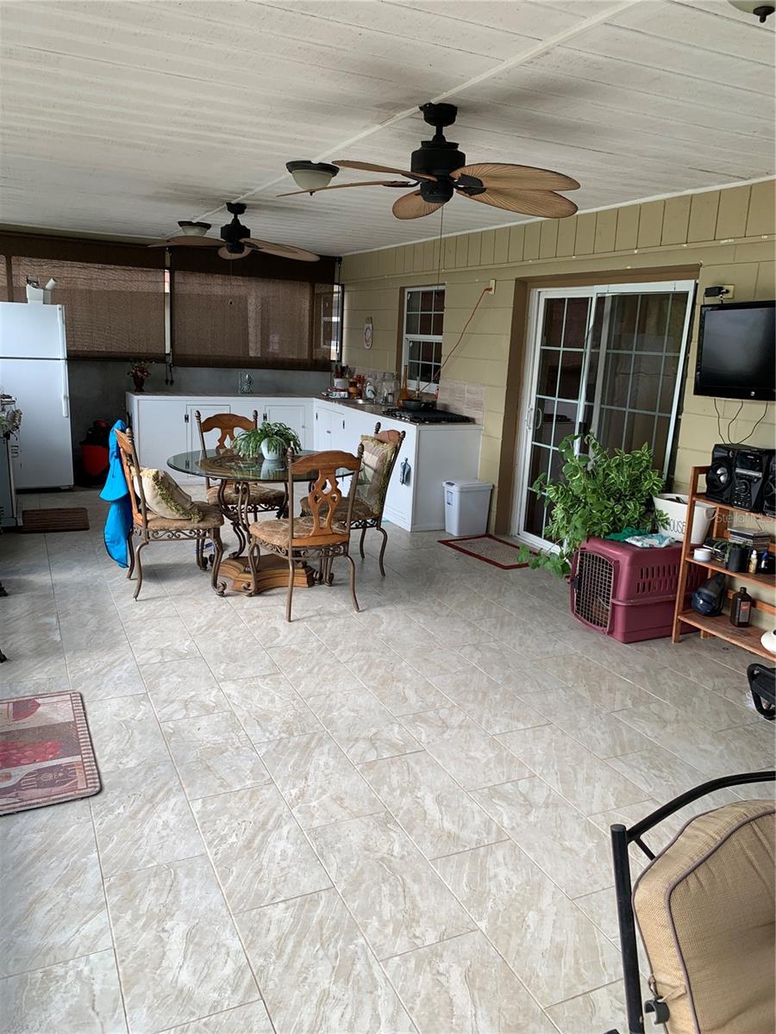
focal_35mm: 26
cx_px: 388
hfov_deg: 53.1
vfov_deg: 67.3
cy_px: 517
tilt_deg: -11.4
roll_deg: -3.5
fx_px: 777
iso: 25
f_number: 1.8
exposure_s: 1/132
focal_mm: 4.25
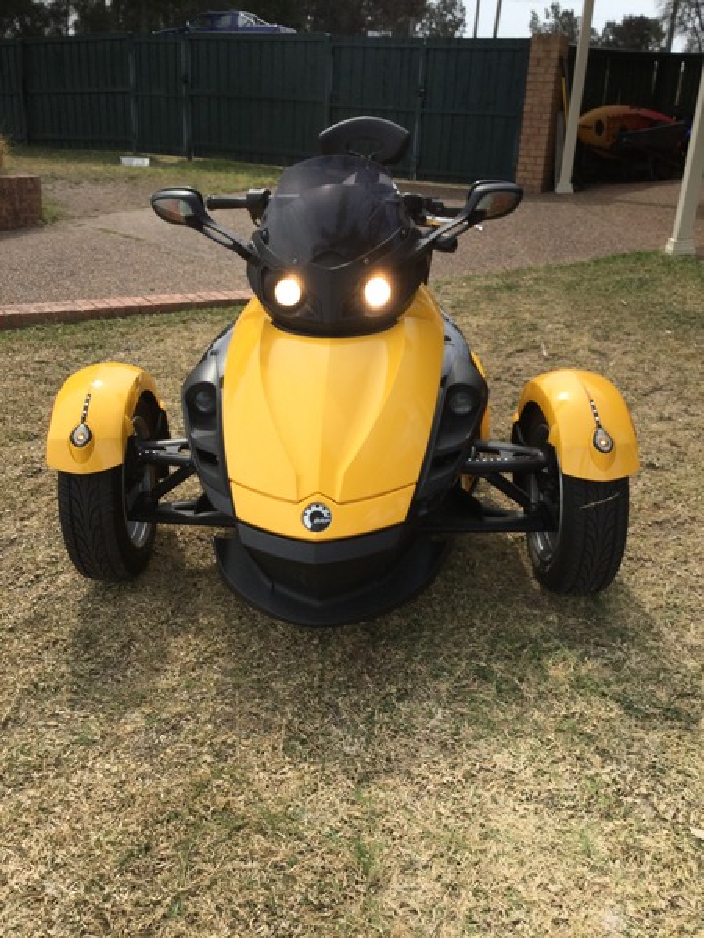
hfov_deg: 45.4
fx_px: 841
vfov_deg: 58.4
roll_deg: -3.4
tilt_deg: -24.2
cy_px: 469
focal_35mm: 31
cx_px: 352
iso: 25
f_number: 2.4
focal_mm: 3.3
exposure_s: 1/994
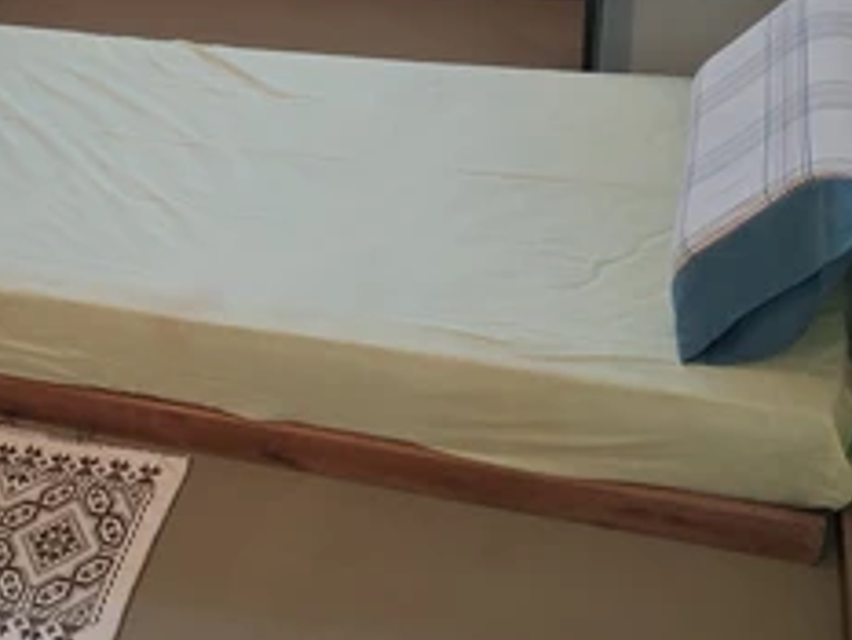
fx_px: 1256
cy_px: 124
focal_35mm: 51
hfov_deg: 36.9
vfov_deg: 28.0
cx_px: 252
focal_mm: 4
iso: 250
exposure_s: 1/100
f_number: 1.8
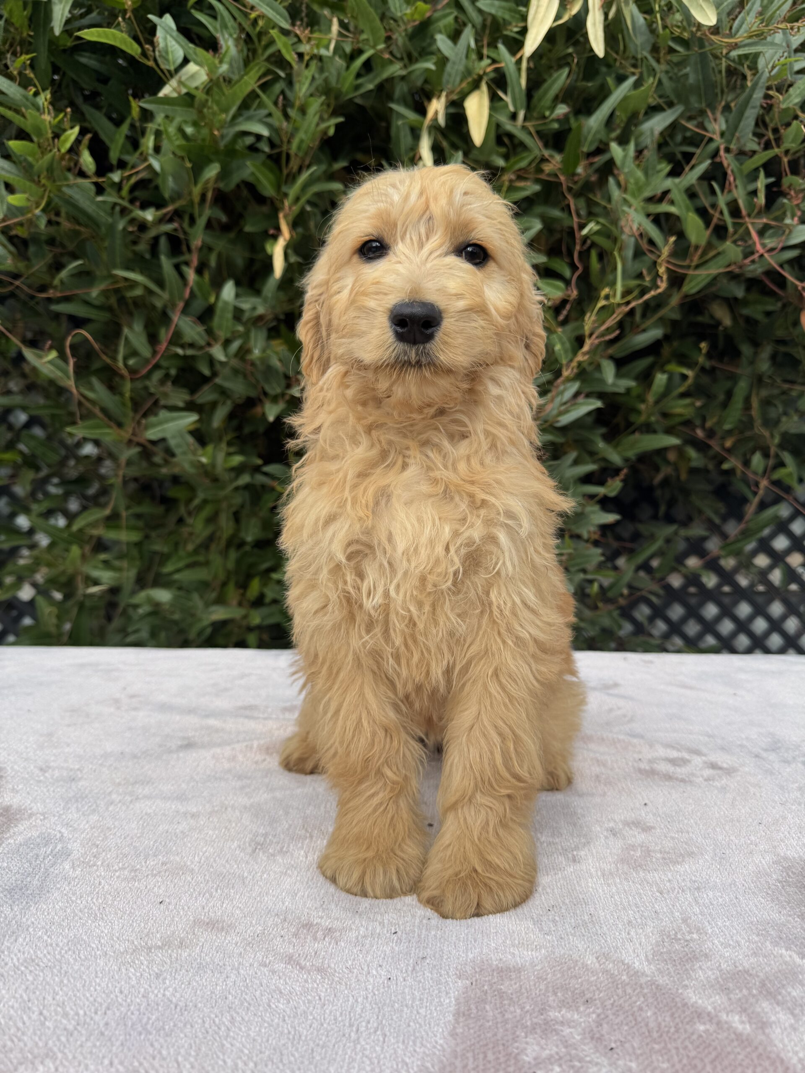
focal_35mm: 24
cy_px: 536
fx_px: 744
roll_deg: -1.4
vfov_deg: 71.6
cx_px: 402
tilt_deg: -4.7
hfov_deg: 56.8
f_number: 1.78
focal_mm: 6.76
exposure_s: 1/2174
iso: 80
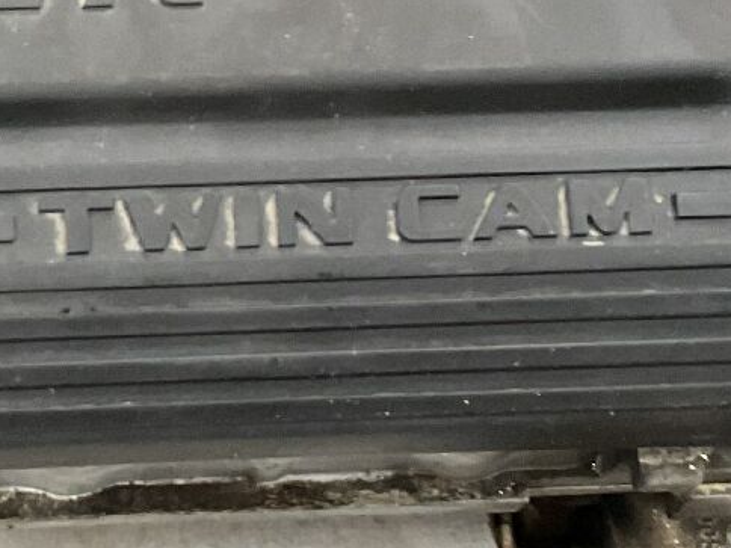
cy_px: -52
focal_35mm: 115
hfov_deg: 16.9
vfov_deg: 12.7
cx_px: 69
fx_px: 2429
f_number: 1.8
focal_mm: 3
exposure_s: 1/25
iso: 320
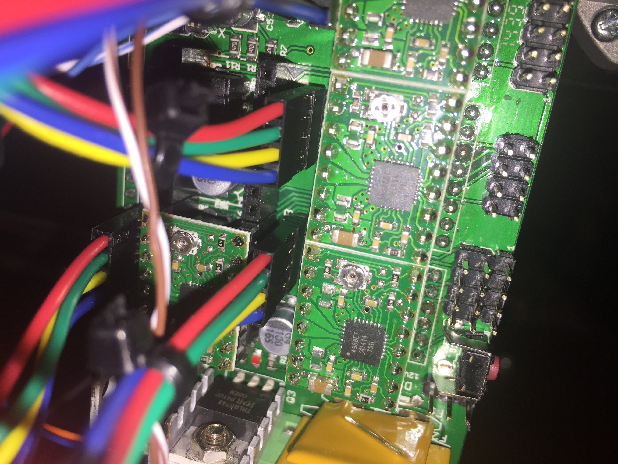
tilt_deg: -13.2
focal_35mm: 29
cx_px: 309
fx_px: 518
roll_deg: -9.5
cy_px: 232
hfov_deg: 61.7
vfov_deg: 48.2
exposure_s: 1/297
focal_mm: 4.15
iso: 32
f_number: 2.2
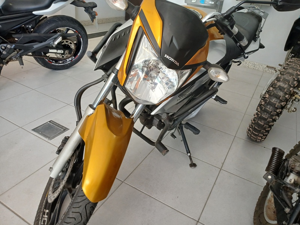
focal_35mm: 26
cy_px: 112
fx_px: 225
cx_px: 150
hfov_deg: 67.3
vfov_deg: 53.1
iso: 160
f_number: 1.8
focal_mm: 3.98
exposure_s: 1/60
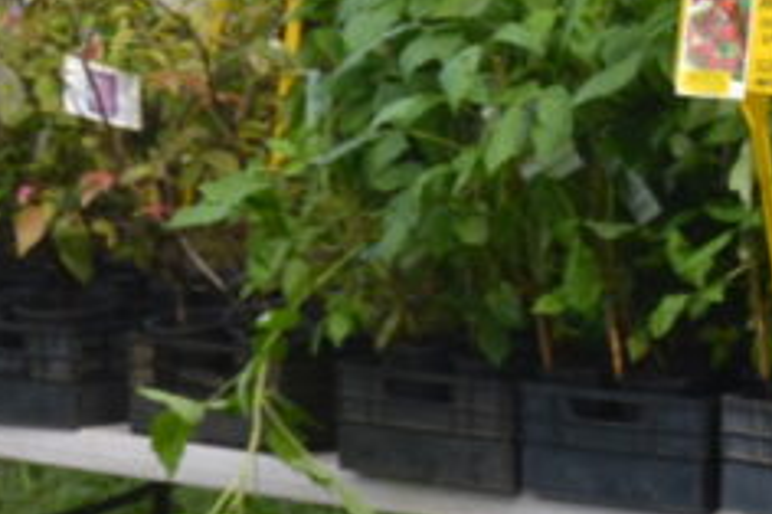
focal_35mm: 174
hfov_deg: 11.2
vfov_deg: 7.9
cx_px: 1266
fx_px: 3729
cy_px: 151
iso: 100
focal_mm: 24
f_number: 5.6
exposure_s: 1/125
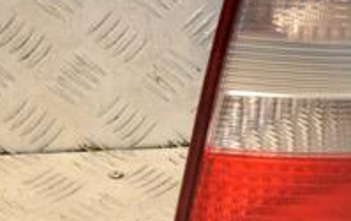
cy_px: 19
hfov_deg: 11.2
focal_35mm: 184
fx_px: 1763
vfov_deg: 7.1
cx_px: 392
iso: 800
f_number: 5
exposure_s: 1/200
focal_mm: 40
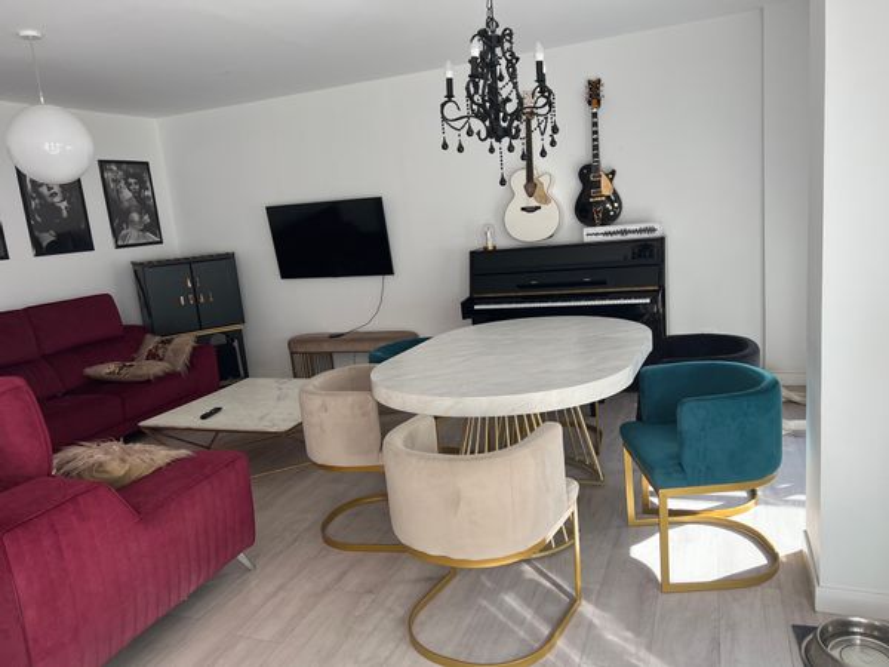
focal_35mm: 26
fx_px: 668
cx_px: 444
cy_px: 334
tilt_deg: -10.7
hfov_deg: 67.3
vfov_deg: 53.1
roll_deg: +6.1
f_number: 1.5
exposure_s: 1/418
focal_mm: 5.7
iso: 50
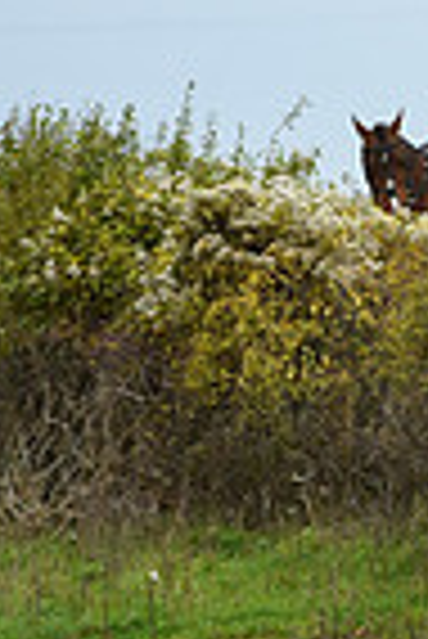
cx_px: 928
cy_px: 486
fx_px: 14533
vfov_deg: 2.5
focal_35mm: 817
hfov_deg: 1.7
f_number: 5
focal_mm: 200
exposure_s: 1/1000
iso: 1600
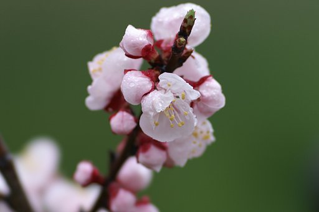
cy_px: 106
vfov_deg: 6.8
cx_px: 160
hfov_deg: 10.2
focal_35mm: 202
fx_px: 1792
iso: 400
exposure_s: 1/20
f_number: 4.5
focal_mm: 135
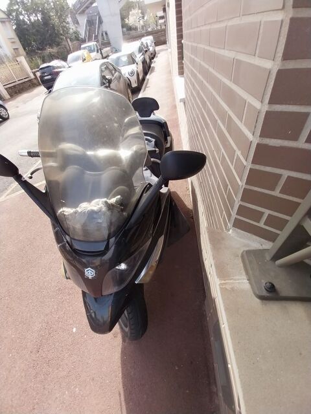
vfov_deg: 106.2
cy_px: 207
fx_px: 156
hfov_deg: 89.9
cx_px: 156
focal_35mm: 13
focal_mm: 1.13
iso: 64
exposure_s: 1/252
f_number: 2.2
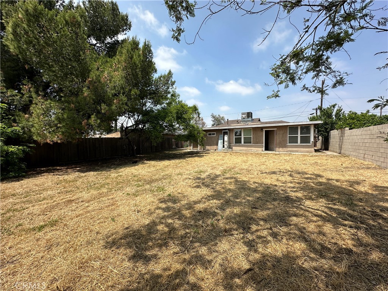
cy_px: 146
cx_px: 194
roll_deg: +0.8
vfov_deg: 85.7
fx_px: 157
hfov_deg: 102.1
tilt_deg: -1.4
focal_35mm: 14
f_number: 2.2
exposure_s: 1/1887
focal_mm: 2.22
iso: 50
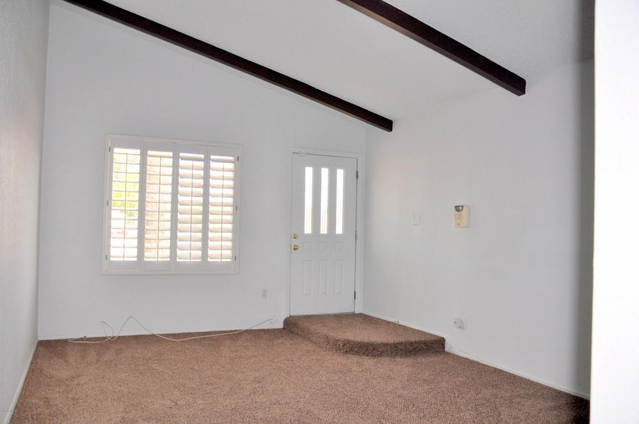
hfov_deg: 67.4
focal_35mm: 27
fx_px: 479
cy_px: 212
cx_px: 320
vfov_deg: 47.8
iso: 400
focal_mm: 18
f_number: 3.5
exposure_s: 1/160
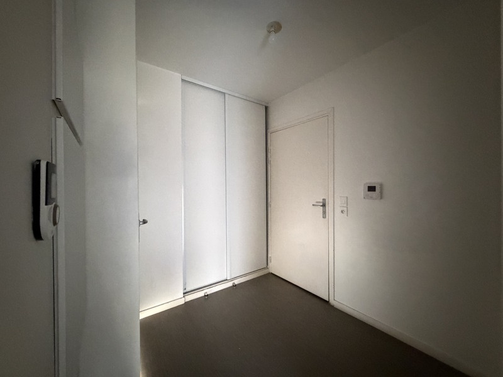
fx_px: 203
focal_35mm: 14
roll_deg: +0.6
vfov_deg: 85.7
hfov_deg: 102.1
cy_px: 188
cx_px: 252
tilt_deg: -0.6
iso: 1250
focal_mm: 2.22
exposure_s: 1/49
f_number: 2.2
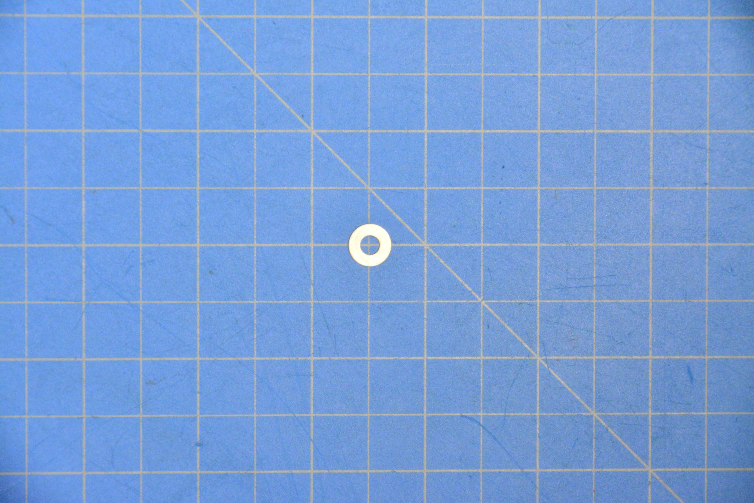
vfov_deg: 6.1
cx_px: 377
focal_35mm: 225
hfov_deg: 9.1
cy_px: 252
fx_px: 4712
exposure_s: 1/8
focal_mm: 150
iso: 6400
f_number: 8
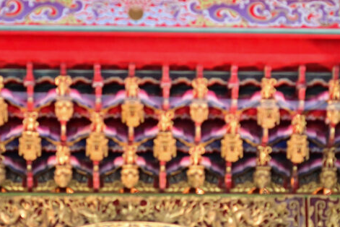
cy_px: 121
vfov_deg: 6.0
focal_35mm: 228
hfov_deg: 9.0
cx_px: 138
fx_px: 2153
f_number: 2.5
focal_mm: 105
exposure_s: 1/80
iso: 4000
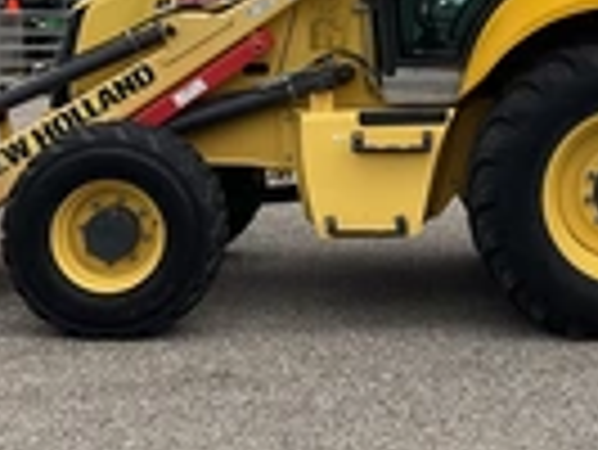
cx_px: 495
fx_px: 1504
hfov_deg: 22.1
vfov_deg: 16.6
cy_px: -18
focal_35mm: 87
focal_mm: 3
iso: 25
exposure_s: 1/1055
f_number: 1.8
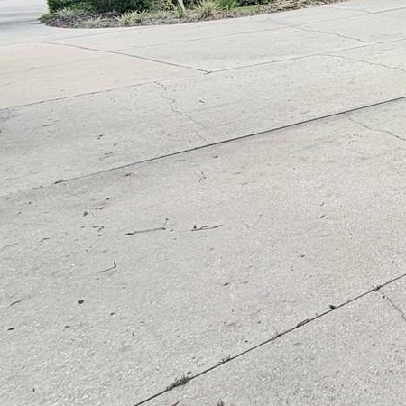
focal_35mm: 44
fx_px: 584
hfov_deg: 28.4
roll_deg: -0.1
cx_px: 576
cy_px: -68
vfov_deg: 32.4
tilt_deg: -0.9
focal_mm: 2.22
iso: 40
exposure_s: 1/502
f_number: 2.2
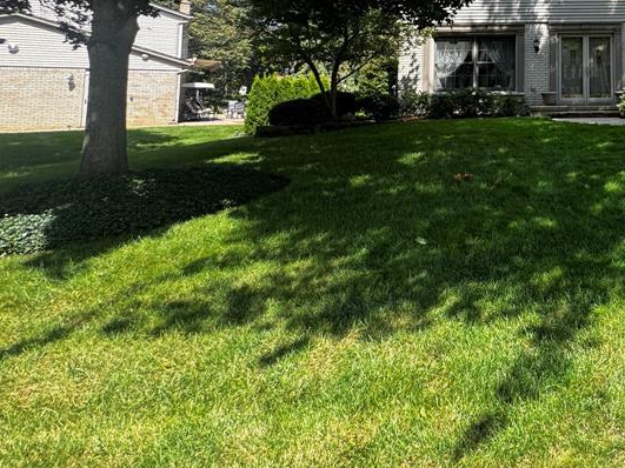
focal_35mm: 27
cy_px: 60
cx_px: 599
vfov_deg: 47.0
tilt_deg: +3.9
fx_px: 487
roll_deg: +0.1
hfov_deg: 53.9
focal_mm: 2.22
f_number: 2.2
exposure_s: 1/430
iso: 40
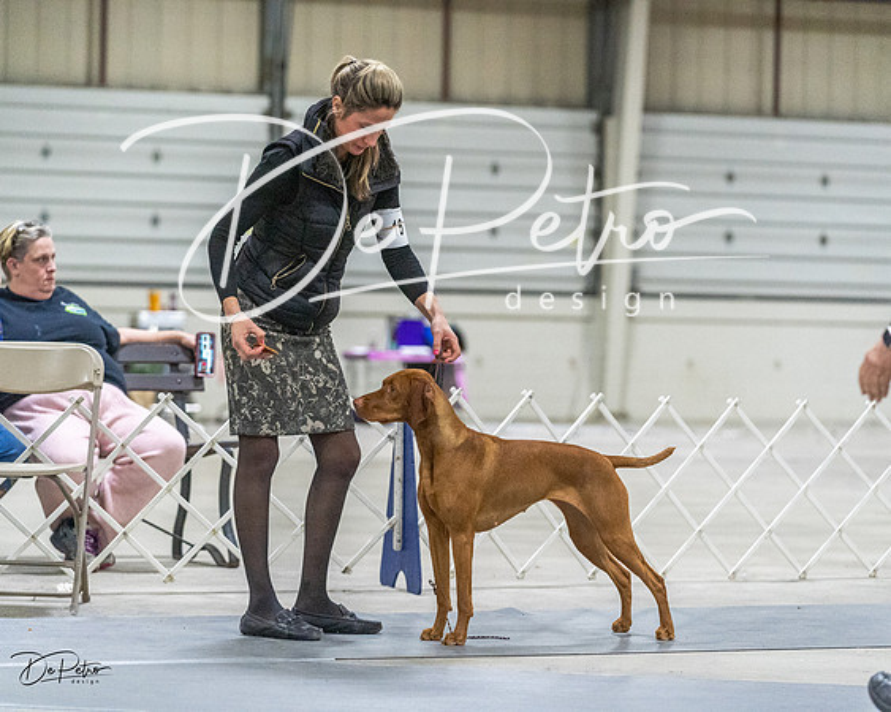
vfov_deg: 11.6
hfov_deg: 14.5
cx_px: 446
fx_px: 3503
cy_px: 356
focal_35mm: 133
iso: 6400
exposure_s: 1/400
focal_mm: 118
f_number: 3.2
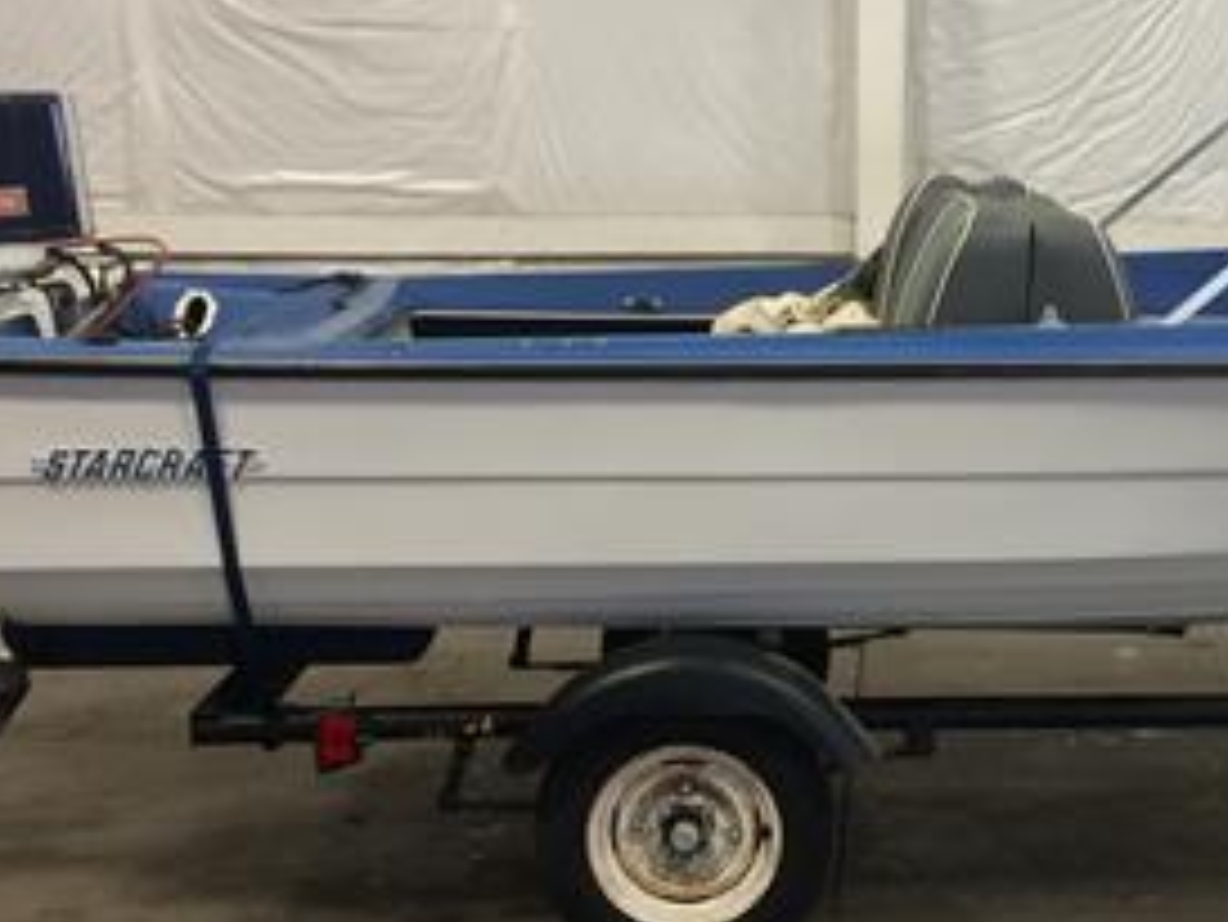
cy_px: 535
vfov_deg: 21.6
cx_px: 967
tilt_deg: -10.2
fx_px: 2413
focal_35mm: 68
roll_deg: -0.1
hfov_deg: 28.0
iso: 50
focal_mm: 4.15
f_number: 2.2
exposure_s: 1/30
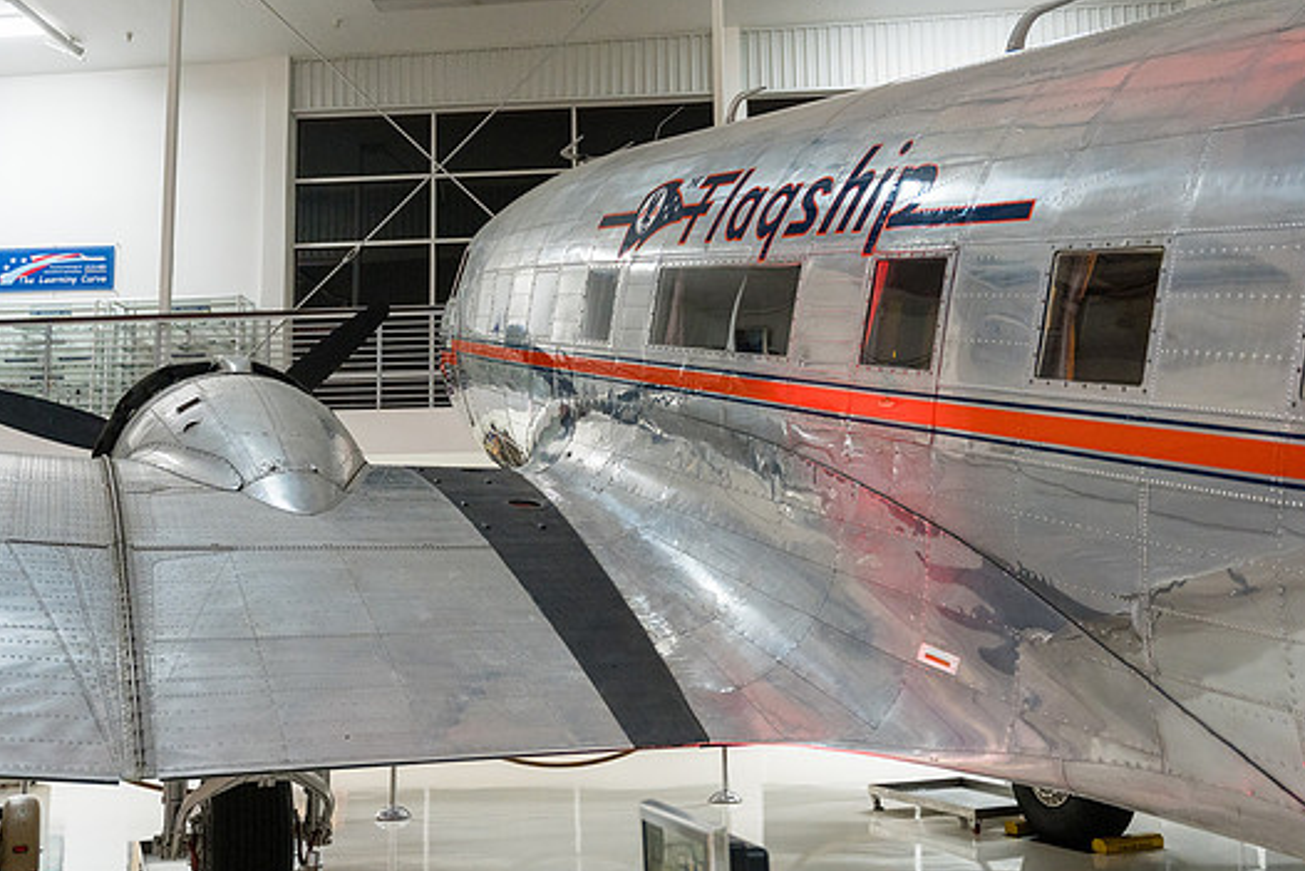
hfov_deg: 49.5
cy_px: 408
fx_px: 1414
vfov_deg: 34.2
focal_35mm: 39
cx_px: 692
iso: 3200
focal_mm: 35.4
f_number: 2.8
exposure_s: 1/250
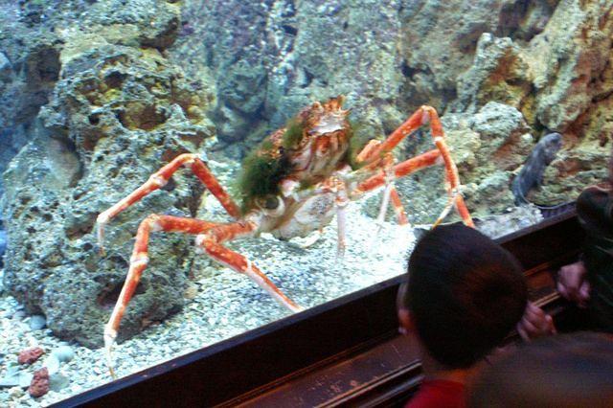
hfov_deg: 43.6
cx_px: 306
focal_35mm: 45
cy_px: 204
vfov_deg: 29.8
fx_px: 766
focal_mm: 30
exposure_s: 1/2.5
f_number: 5
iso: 3200
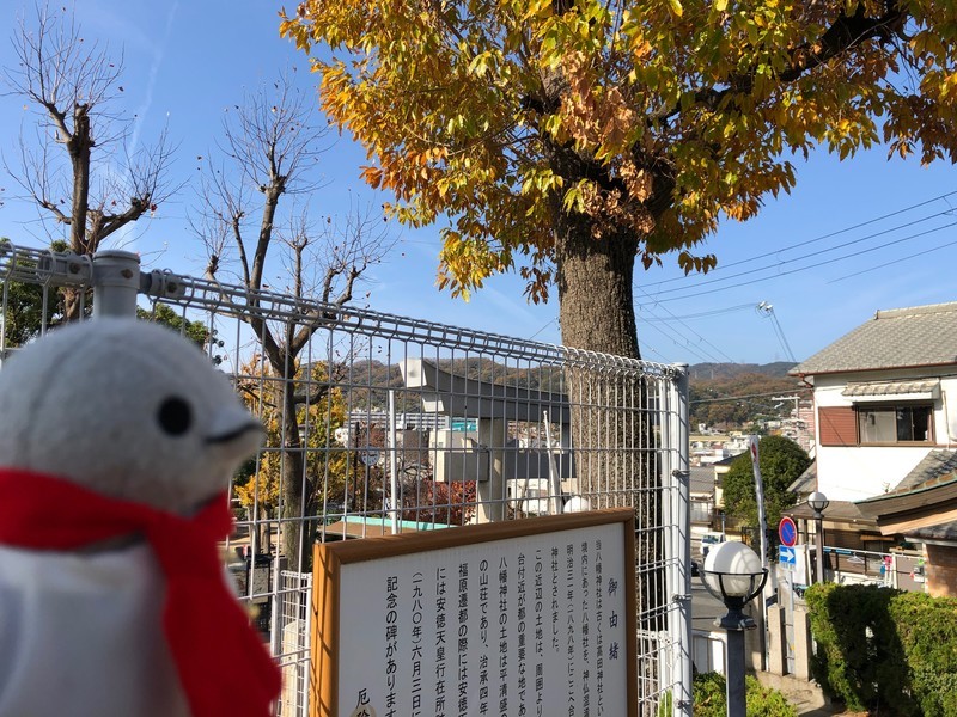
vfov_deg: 49.7
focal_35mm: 28
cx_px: 478
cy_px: 358
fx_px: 774
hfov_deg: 63.4
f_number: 1.8
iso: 20
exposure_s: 1/1548
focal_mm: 3.99
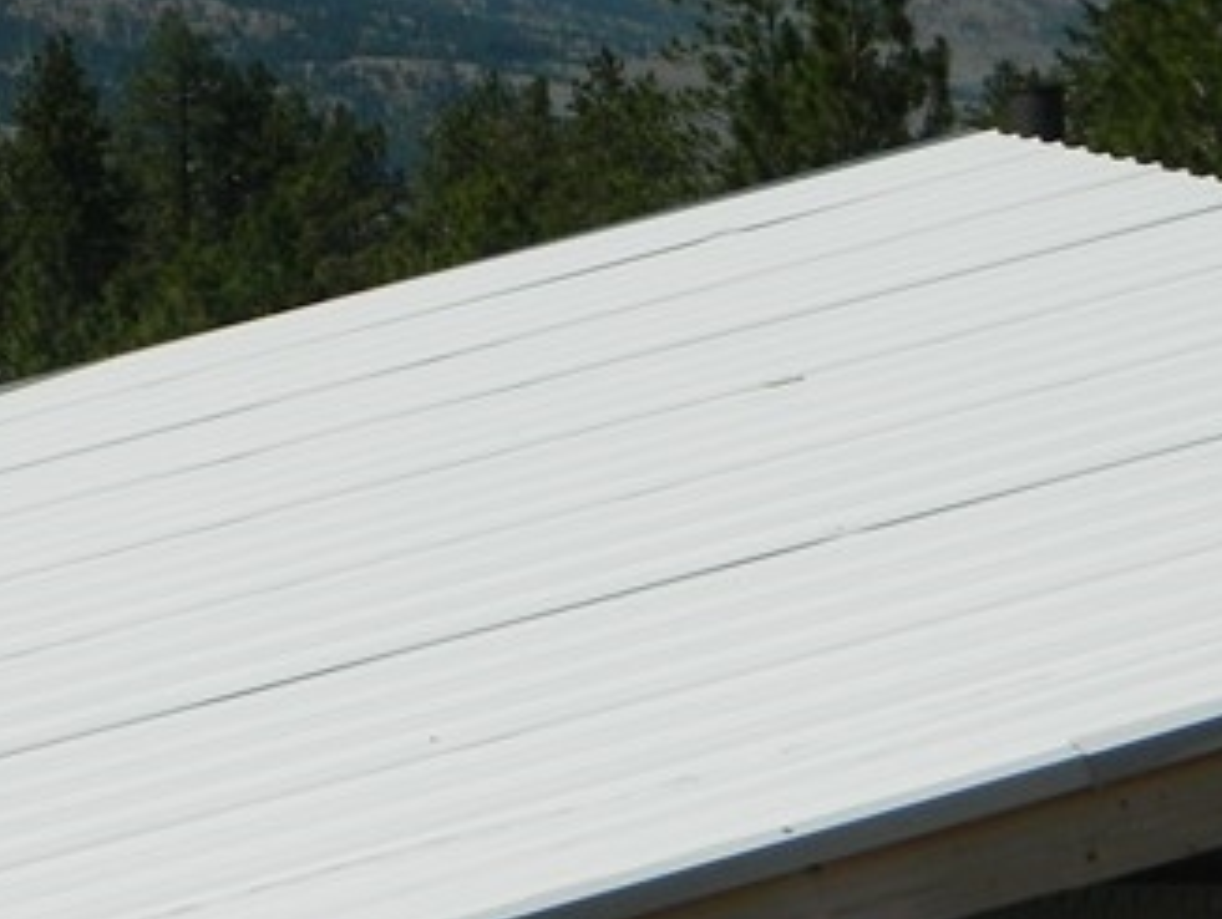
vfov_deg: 10.1
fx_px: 5195
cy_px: 142
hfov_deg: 13.2
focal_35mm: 147
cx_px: -108
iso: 80
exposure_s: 1/320
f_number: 10.2
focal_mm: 8.4
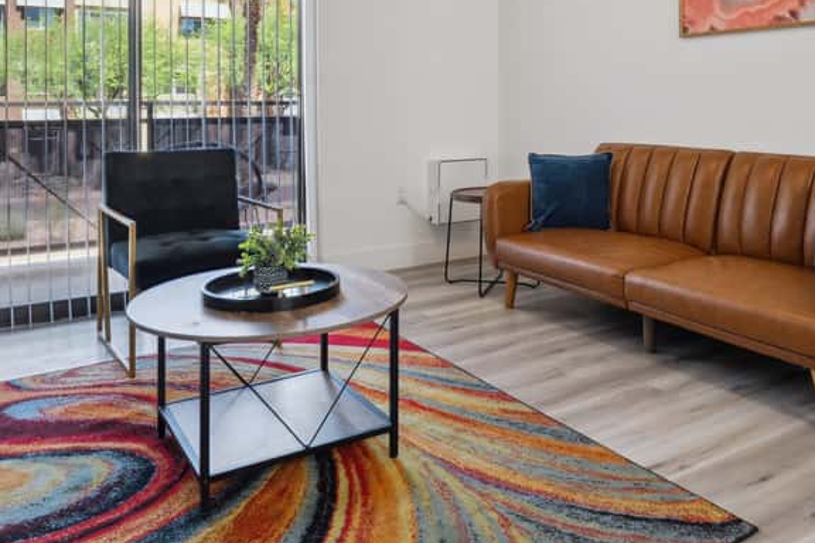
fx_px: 724
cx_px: 498
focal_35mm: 32
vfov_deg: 39.4
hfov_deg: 58.1
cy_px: 104
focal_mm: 18
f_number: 8
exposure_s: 1/40
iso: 400
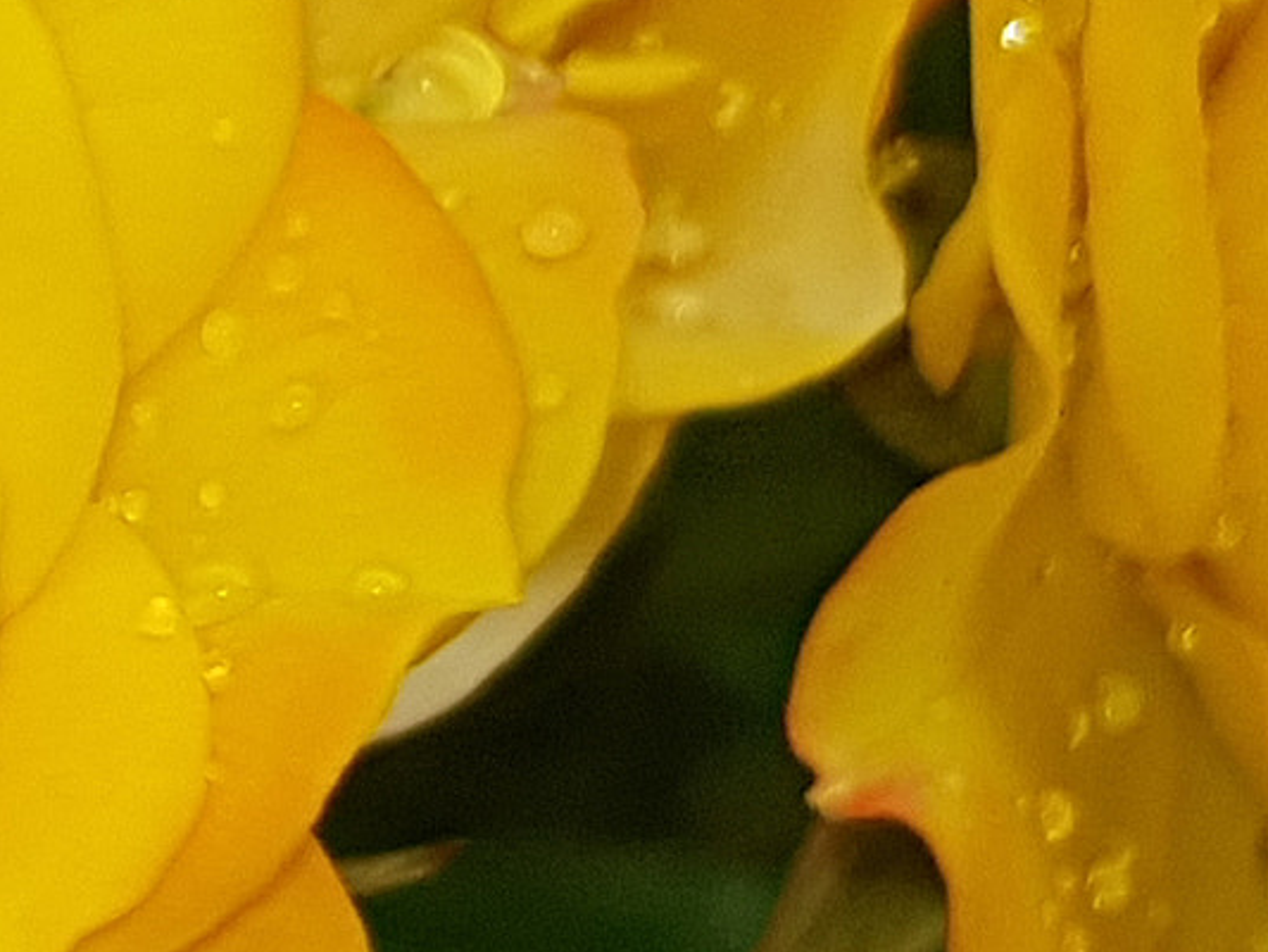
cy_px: 726
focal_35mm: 78
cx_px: -516
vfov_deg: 18.8
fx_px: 2858
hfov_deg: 21.7
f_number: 1.7
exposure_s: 1/231
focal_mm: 4.2
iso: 40
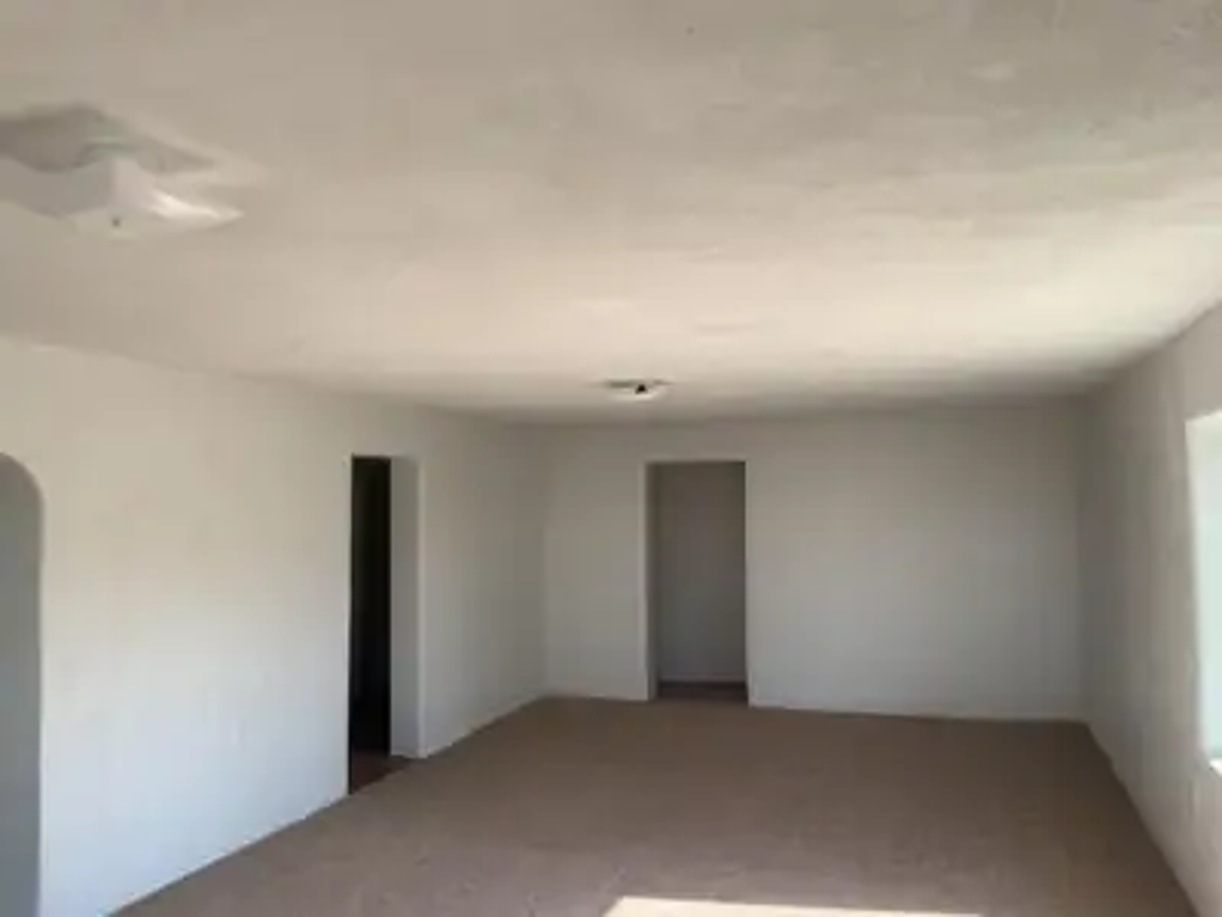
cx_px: 611
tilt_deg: +2.7
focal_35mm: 29
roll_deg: +1.4
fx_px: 1024
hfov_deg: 61.7
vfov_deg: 48.2
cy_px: 458
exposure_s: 1/122
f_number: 1.8
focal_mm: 3
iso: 25
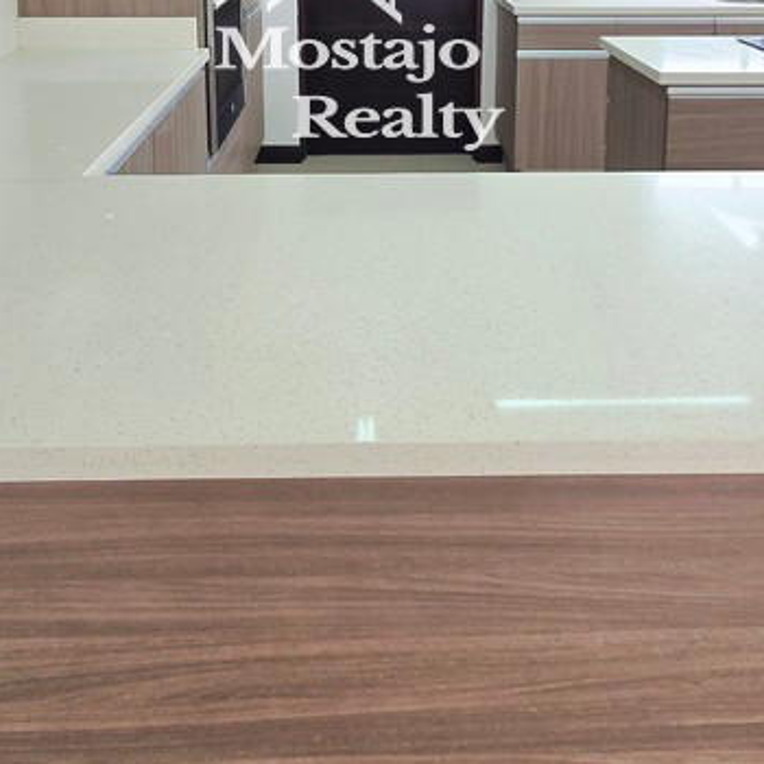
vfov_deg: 42.5
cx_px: 357
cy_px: 50
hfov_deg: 47.2
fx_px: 874
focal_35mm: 35
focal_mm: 2.2
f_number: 1.9
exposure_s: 1/120
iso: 64
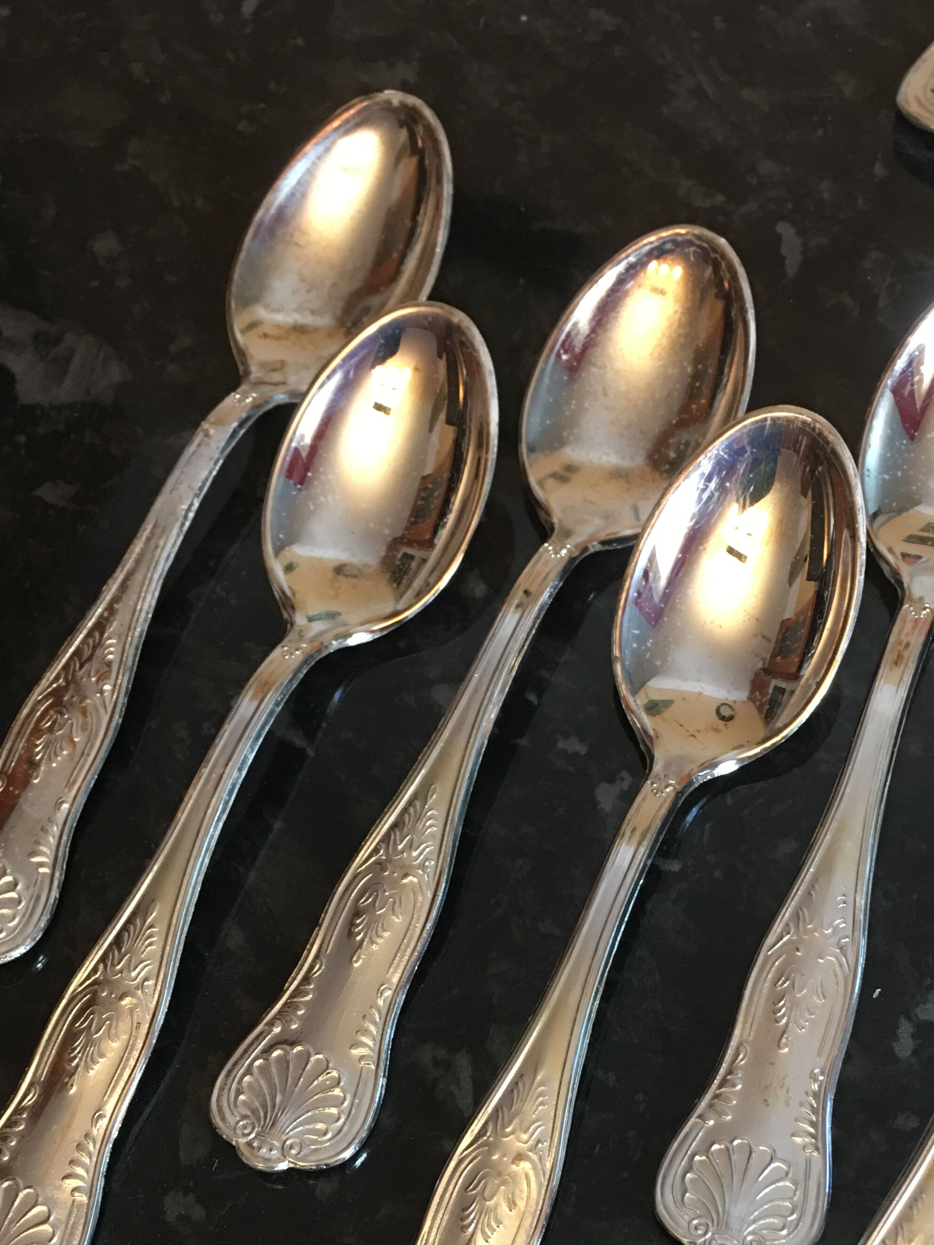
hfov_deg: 32.7
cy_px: 928
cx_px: 598
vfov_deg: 41.7
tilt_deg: -65.3
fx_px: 1583
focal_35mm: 44
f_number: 2.2
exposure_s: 1/10
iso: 100
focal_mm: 4.15
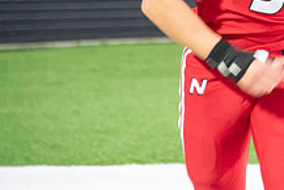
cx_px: 359
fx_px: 3789
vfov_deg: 2.9
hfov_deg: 4.3
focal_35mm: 480
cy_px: -22
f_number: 5.6
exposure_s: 1/160
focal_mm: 180
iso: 8000
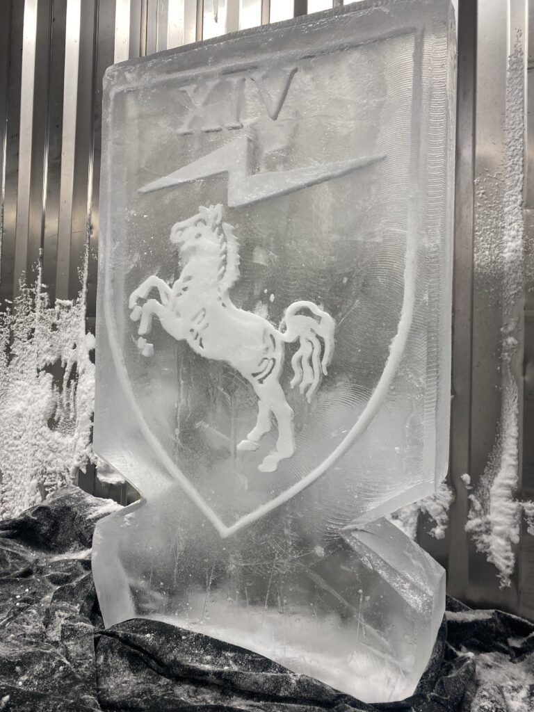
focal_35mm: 26
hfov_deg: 53.1
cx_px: 267
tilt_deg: +3.6
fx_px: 535
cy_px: 356
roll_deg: -2.1
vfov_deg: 67.3
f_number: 1.8
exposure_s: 1/100
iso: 80
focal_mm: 4.25
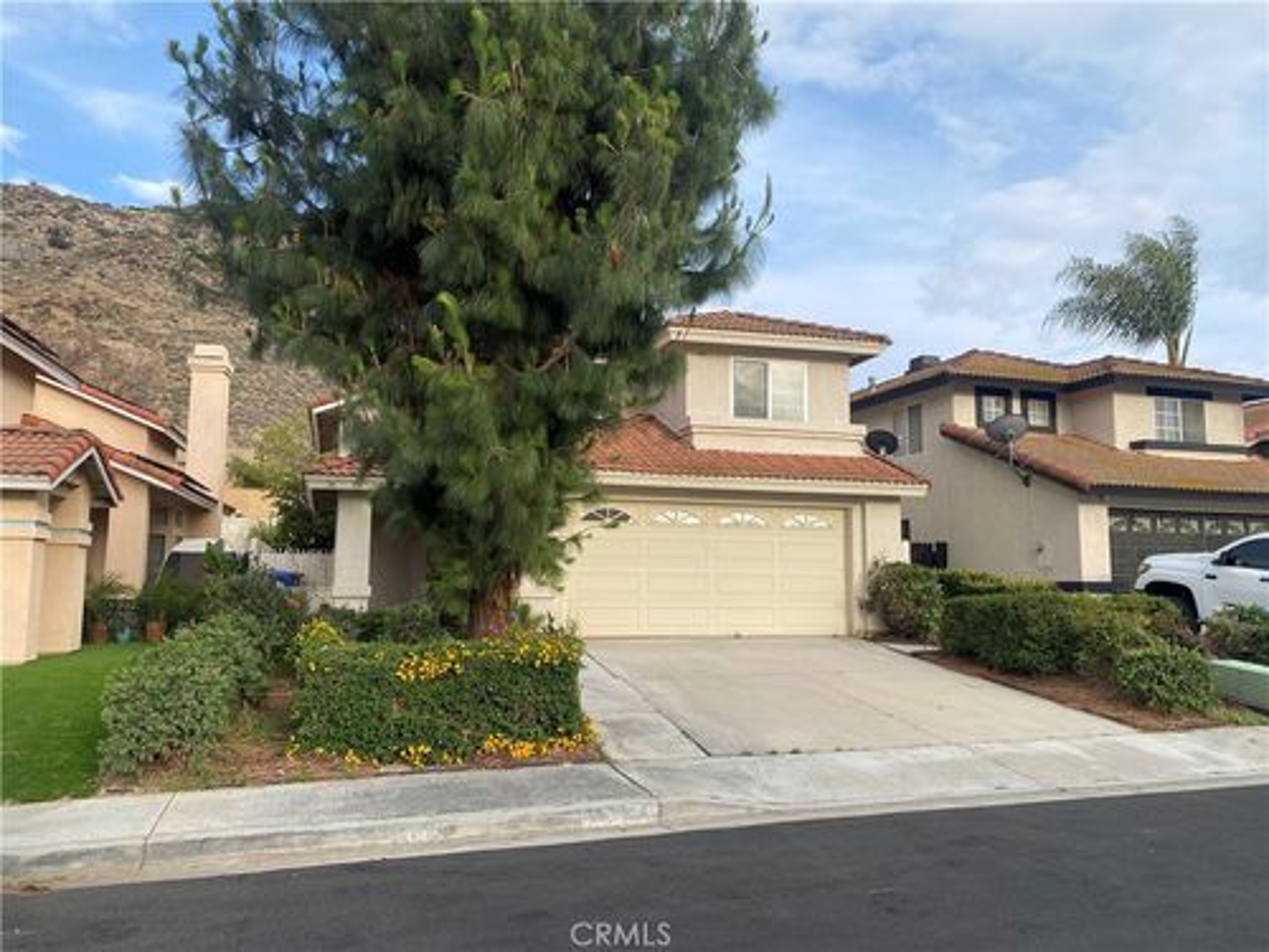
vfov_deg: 53.1
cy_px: 476
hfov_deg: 67.3
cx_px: 634
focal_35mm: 26
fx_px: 953
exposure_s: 1/1395
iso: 32
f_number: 1.8
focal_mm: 4.25
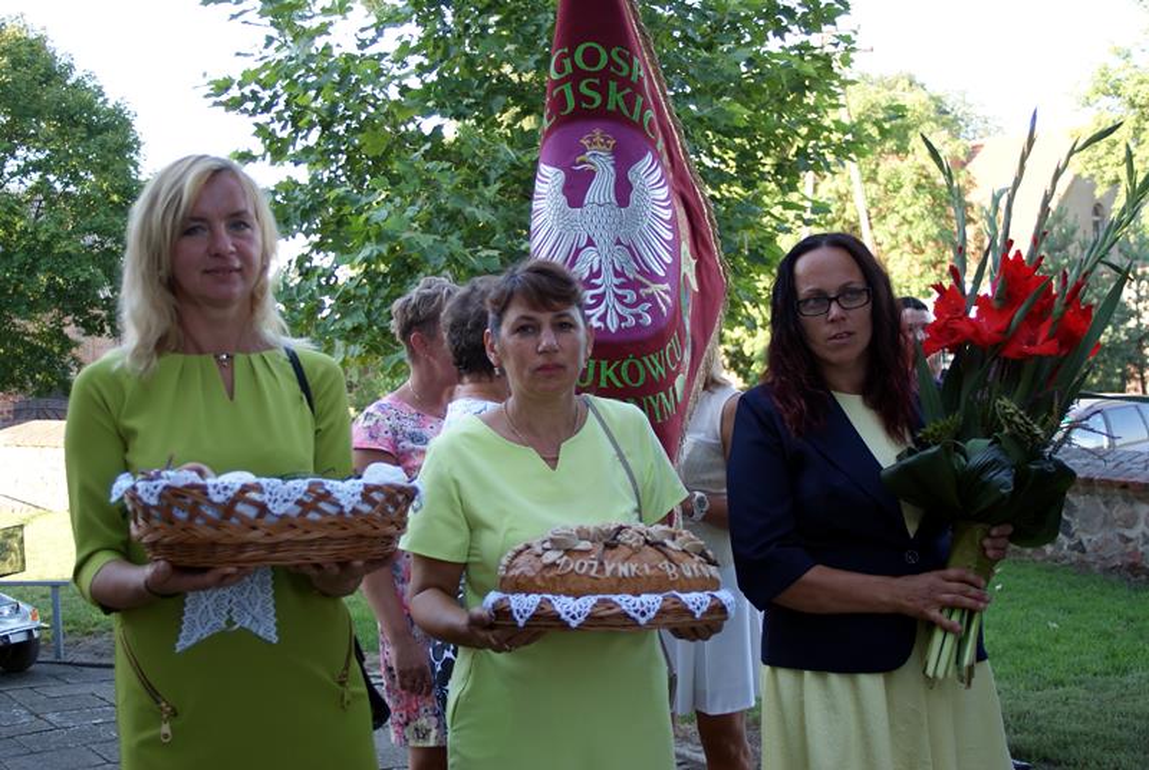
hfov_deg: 46.3
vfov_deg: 32.0
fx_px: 1342
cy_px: 385
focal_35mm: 42
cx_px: 574
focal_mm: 28
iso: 100
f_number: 4
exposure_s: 1/50
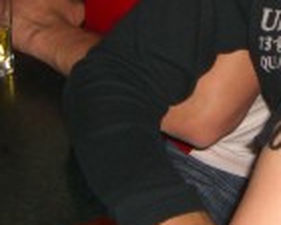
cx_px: 305
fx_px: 1322
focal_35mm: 159
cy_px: 0
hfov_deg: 11.9
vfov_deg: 9.6
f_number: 2.8
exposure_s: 1/60
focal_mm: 7.9
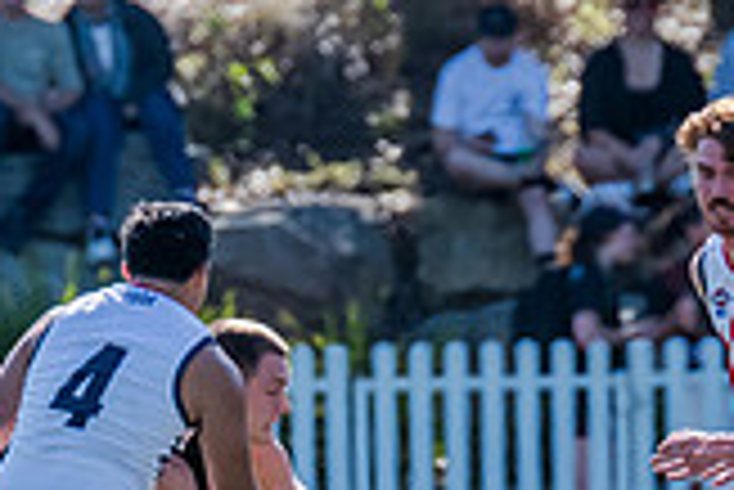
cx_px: 394
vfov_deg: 0.9
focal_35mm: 1611
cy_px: 424
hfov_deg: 1.3
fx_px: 32875
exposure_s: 1/1600
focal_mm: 420
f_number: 7.1
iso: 800
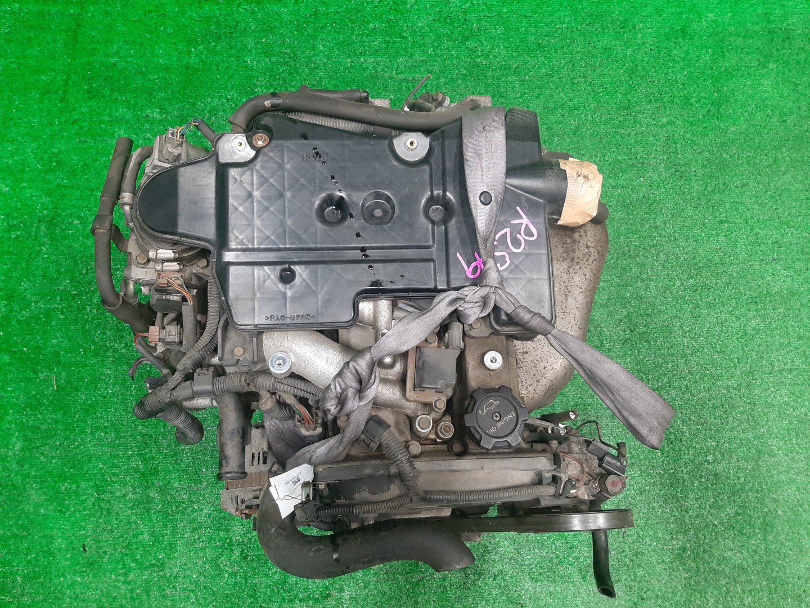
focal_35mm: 26
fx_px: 608
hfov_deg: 67.3
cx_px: 405
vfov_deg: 53.1
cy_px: 304
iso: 176
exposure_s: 1/50
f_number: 1.7
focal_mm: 3.93
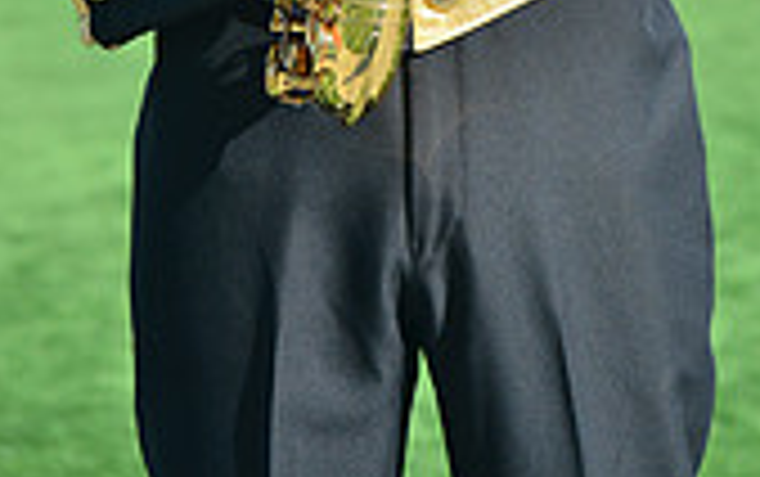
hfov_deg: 5.7
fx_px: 7588
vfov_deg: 3.6
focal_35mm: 366
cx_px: 479
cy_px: -504
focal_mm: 135
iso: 125
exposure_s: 1/800
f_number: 5.6
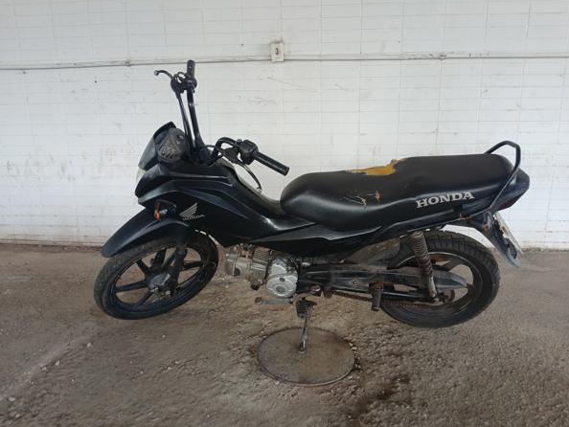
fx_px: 460
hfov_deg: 63.4
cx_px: 291
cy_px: 205
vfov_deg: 49.8
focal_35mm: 28
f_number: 1.8
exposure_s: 1/50
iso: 50
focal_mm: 3.98
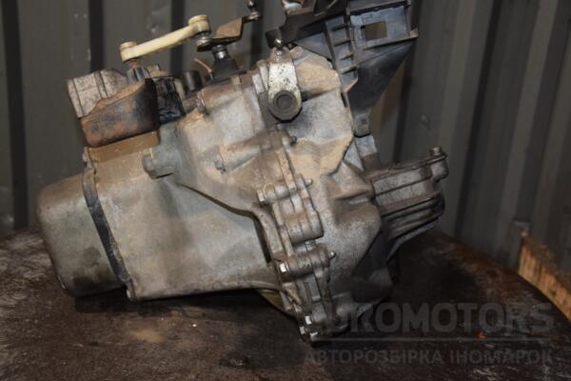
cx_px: 286
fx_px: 833
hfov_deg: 37.9
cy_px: 190
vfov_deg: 25.8
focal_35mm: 52
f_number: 5
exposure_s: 1/60
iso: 800
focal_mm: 35
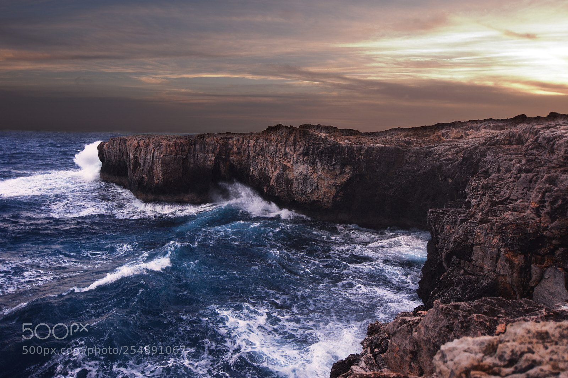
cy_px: 189
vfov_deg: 53.1
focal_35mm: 24
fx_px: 379
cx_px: 284
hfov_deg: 73.8
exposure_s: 1/400
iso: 400
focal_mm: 16
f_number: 2.8
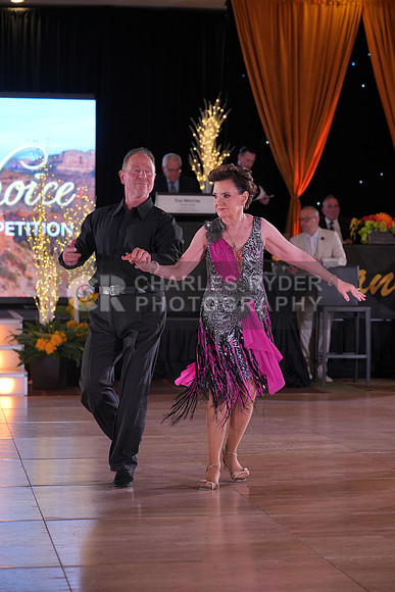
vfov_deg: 23.6
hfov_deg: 15.9
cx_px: 198
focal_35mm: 86
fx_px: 1414
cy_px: 296
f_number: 4
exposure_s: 1/400
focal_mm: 86
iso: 1250
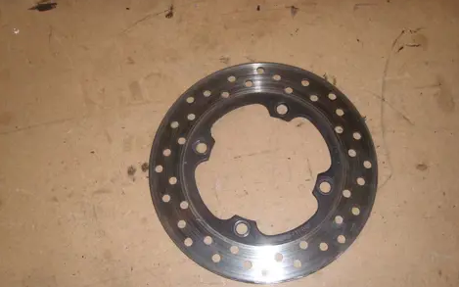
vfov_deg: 33.5
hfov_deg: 51.5
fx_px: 475
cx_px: 231
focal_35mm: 38
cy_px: 168
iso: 50
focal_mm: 5.8
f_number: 2.8
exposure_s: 1/30
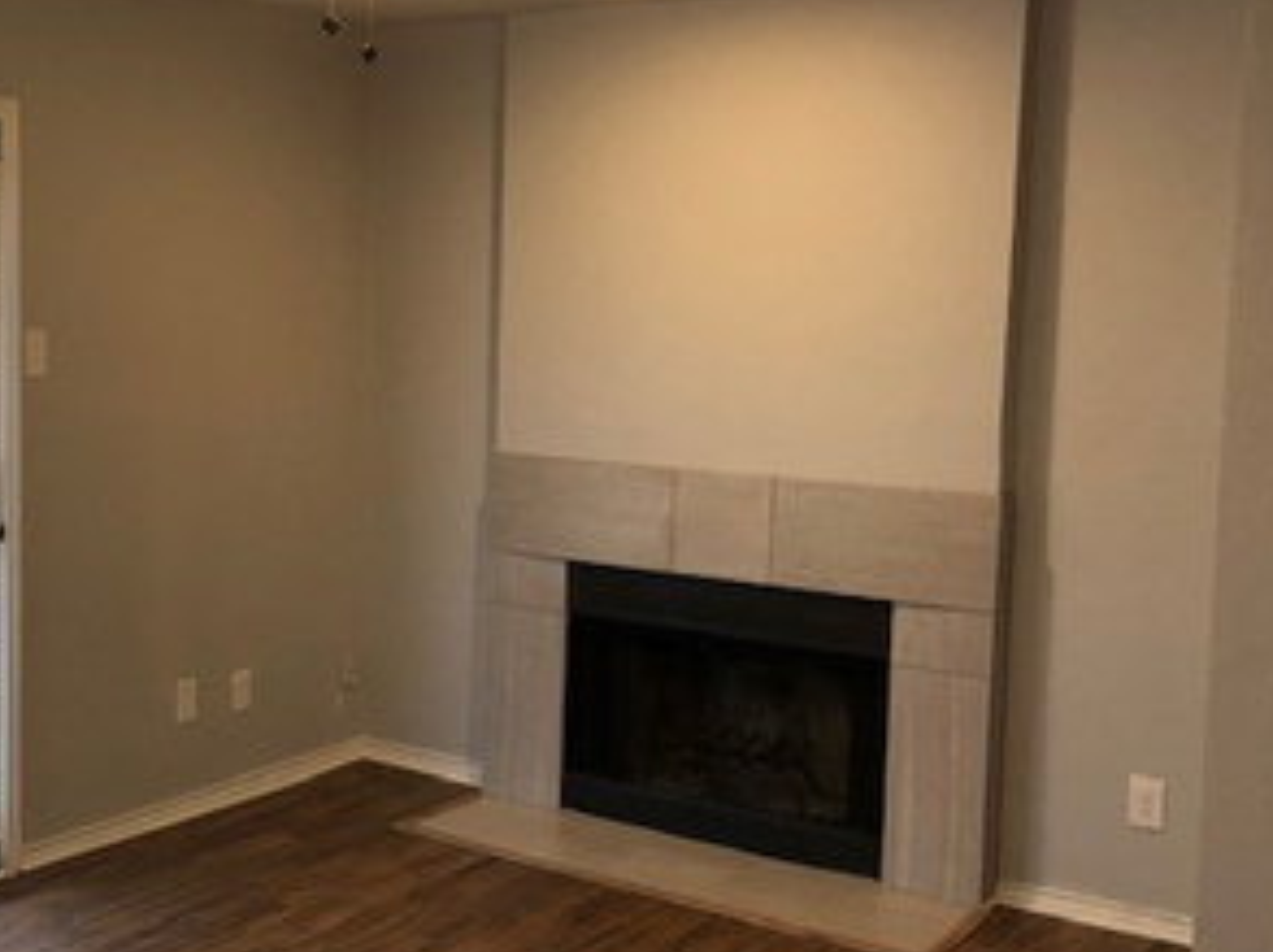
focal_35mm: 49
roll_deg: +0.0
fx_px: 1800
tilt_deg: -5.1
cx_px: 248
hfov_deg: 37.5
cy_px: 496
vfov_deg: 29.6
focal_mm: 3.99
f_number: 1.8
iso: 25
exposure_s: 1/30
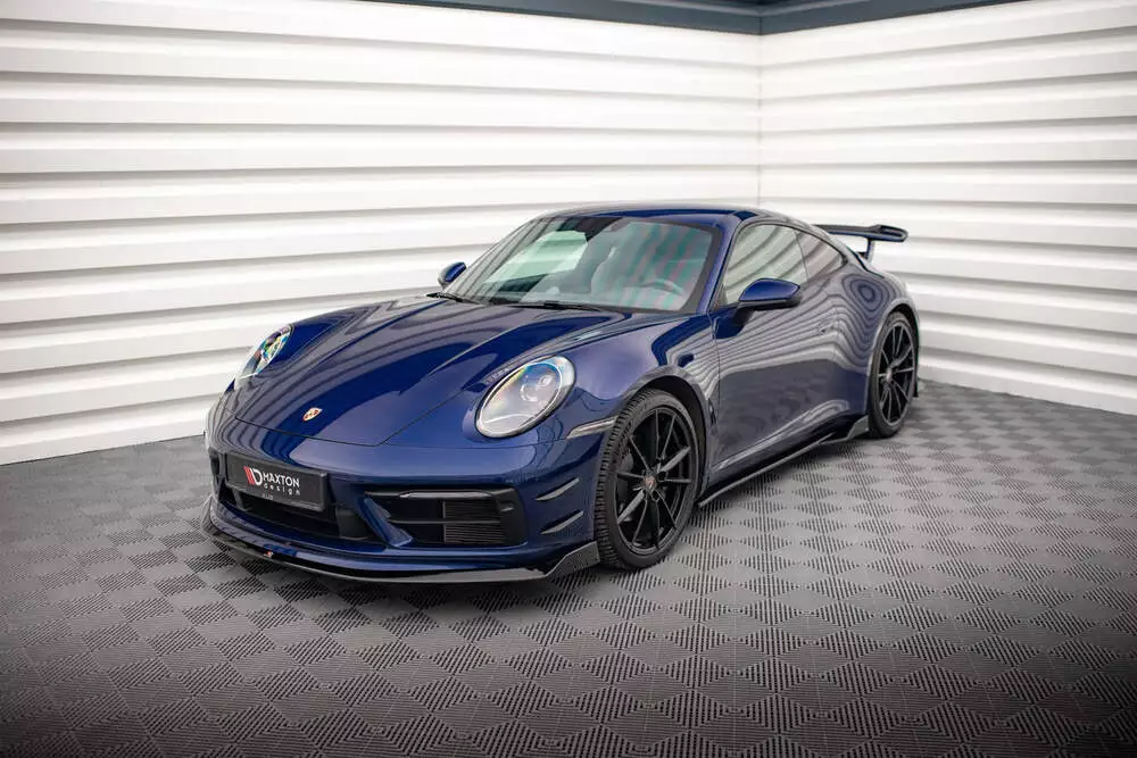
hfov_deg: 54.2
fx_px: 1111
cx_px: 570
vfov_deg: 37.7
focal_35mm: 35
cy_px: 379
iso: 1000
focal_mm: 35
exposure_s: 1/125
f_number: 2.2
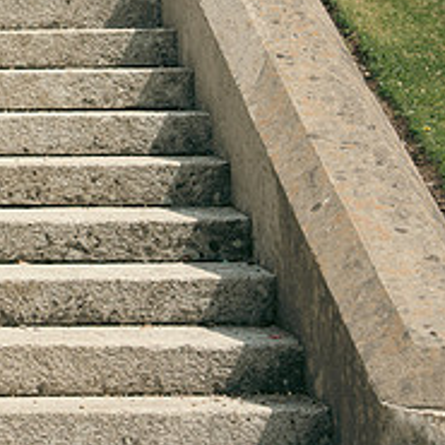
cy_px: 23
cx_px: -159
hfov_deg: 10.6
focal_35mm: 160
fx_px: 2327
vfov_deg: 10.8
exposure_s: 1/1250
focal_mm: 60
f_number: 3.5
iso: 125
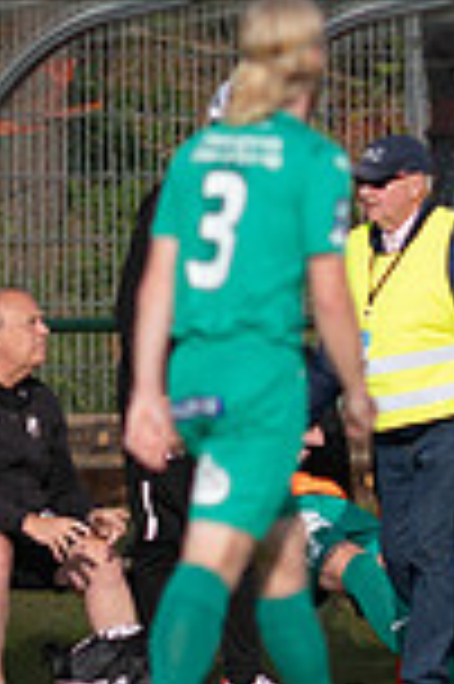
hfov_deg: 0.8
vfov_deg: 1.2
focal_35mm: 1717
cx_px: 796
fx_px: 32552
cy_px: 511
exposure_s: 1/1600
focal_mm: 300
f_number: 3.2
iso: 100
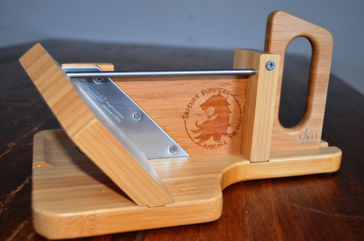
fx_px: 454
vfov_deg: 29.7
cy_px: 120
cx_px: 182
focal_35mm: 45
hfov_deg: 43.7
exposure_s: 1/60
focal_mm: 30
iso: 800
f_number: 4.2
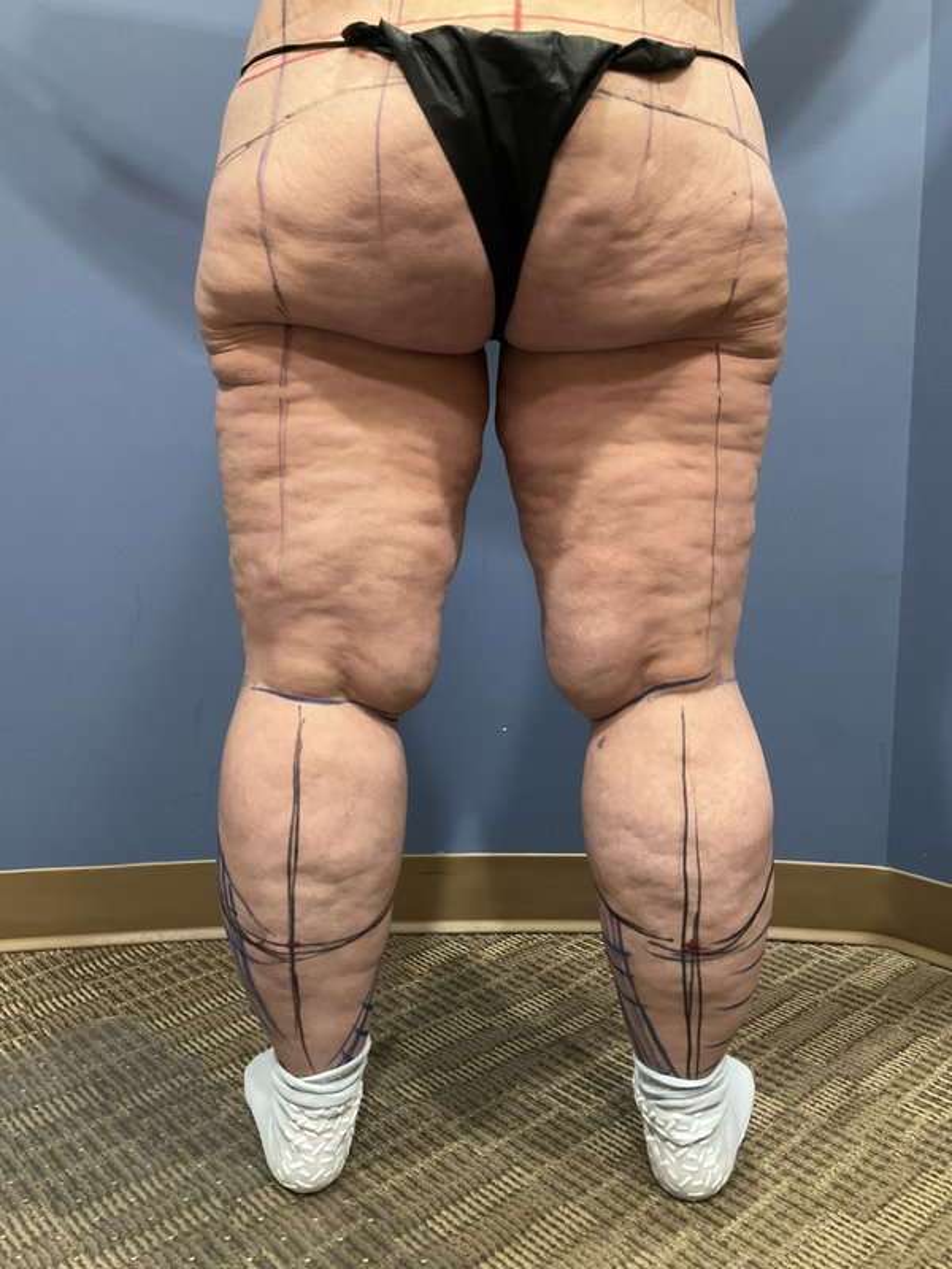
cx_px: 476
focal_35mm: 29
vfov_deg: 61.7
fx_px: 1063
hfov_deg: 48.2
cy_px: 634
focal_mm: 3
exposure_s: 1/40
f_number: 1.8
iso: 200
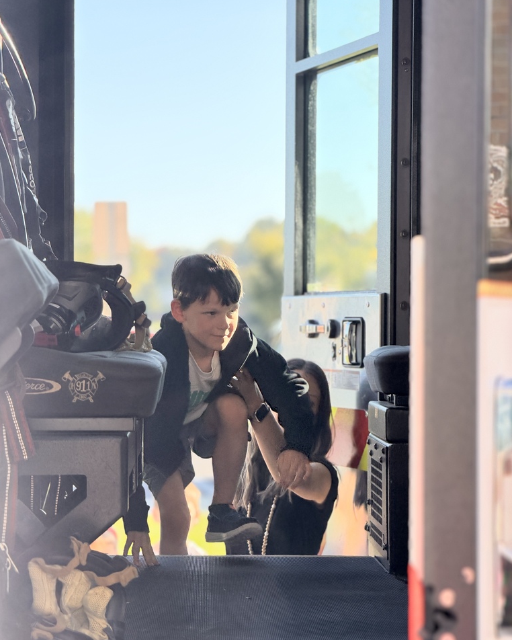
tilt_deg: +0.2
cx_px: 255
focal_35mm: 105
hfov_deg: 14.7
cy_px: 326
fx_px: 1988
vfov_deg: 18.3
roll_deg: +0.9
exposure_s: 1/198
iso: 64
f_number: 2.8
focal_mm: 16.89
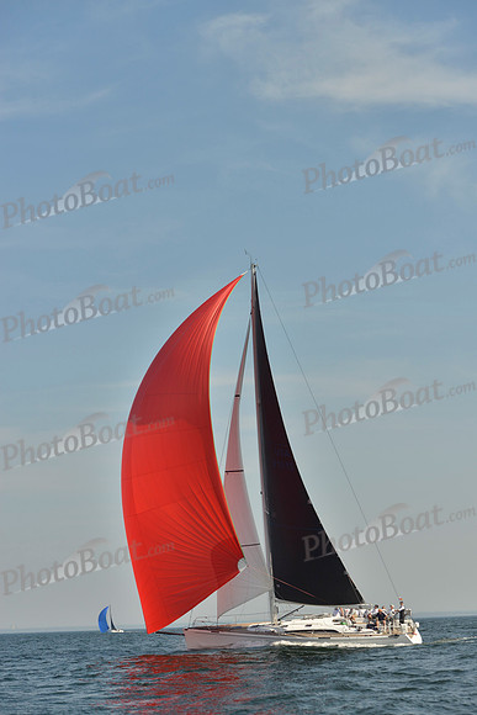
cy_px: 358
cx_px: 238
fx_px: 1390
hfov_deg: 19.5
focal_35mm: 70
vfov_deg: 28.8
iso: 200
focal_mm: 70
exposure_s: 1/1600
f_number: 6.3
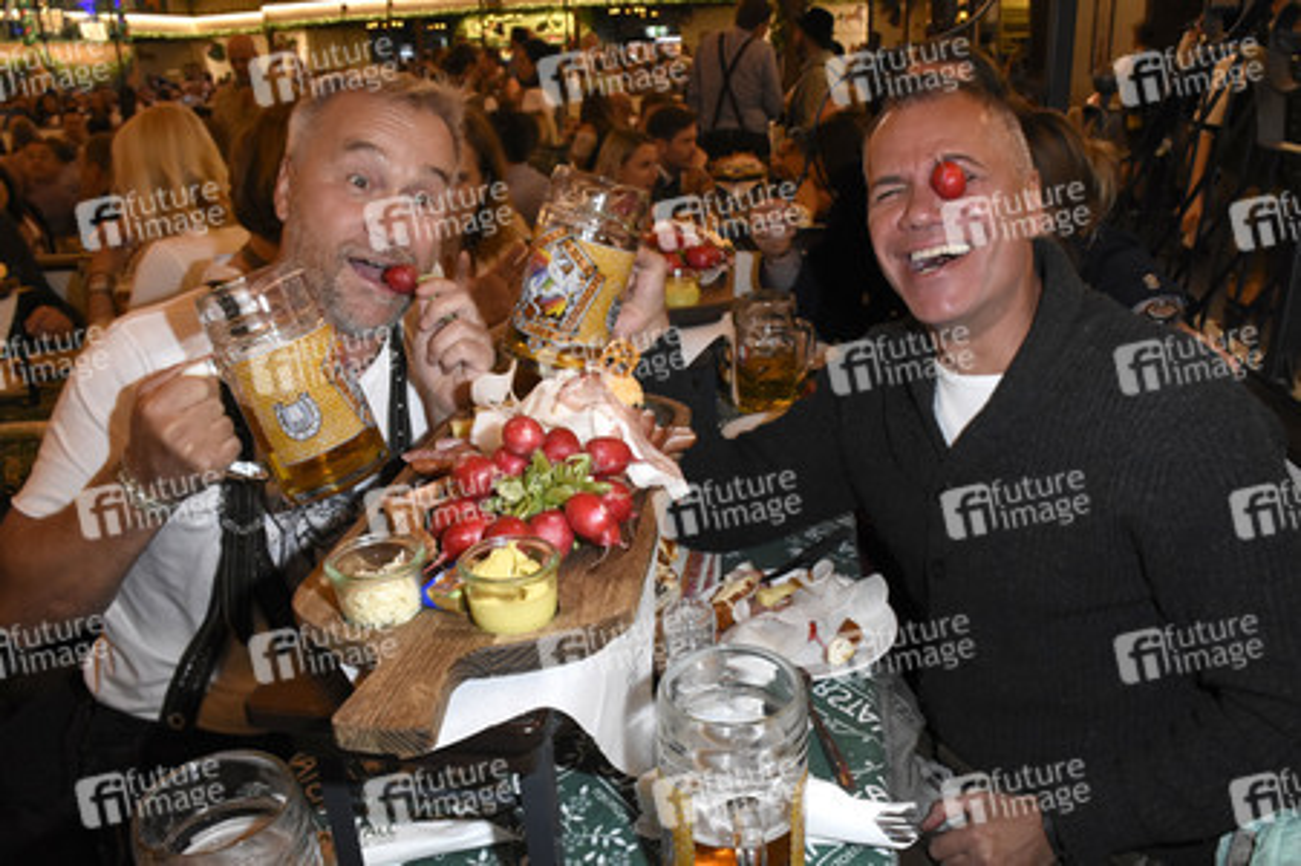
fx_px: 975
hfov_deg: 67.4
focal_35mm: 27
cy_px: 433
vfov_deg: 47.9
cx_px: 650
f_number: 6.3
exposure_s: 1/60
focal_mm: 18
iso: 3200
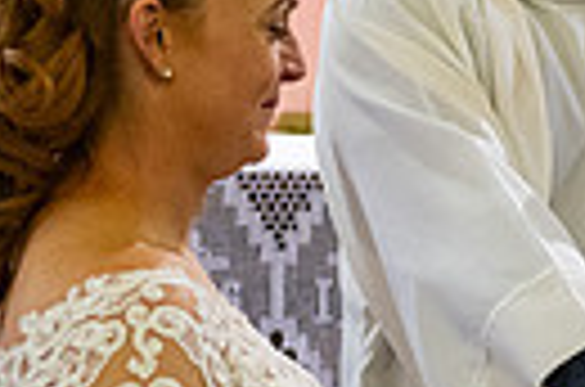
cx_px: 504
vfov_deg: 6.9
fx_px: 3193
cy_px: 317
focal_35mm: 197
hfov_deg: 10.4
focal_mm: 44
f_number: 3.5
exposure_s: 1/160
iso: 1250
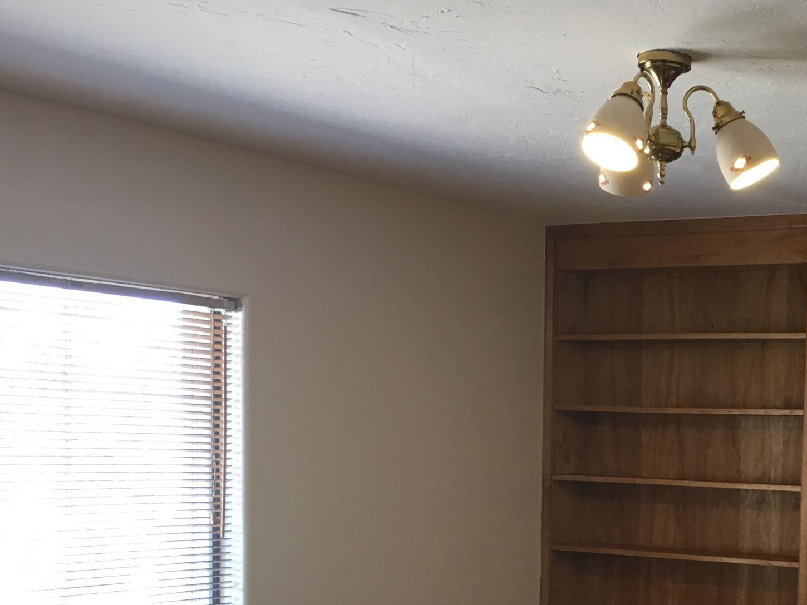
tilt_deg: -3.3
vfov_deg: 23.8
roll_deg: -2.7
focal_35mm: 60
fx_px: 1399
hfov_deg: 30.5
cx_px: 759
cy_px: 544
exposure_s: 1/33
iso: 40
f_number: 2.2
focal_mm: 4.15
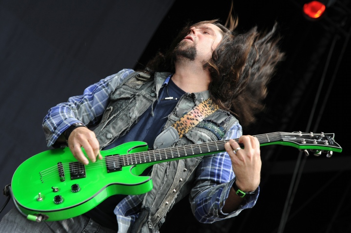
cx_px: 176
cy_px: 116
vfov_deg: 13.7
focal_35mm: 100
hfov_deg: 20.4
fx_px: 974
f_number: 6.3
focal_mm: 100
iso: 200
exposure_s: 1/250
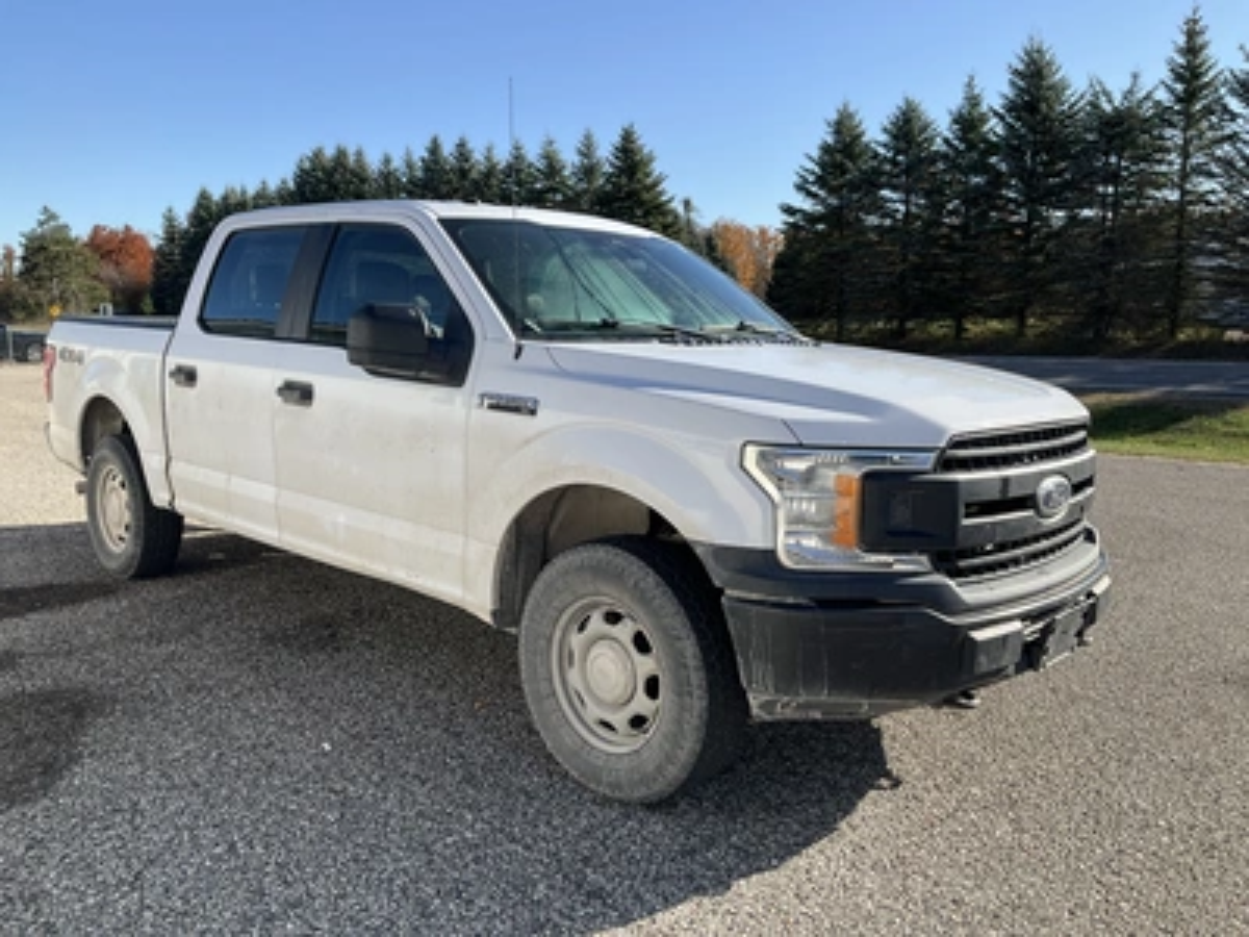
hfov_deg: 61.7
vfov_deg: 48.2
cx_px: 624
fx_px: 1046
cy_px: 468
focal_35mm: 29
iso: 25
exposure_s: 1/1451
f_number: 1.8
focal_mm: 3
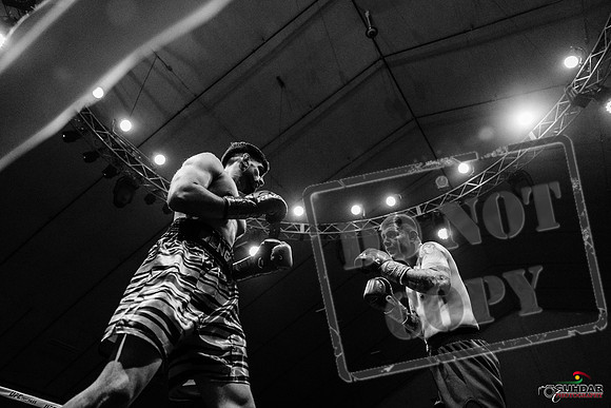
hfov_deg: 73.7
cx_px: 306
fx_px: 407
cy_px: 204
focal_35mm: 24
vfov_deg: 53.2
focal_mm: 24
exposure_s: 1/1000
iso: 5000
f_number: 2.8
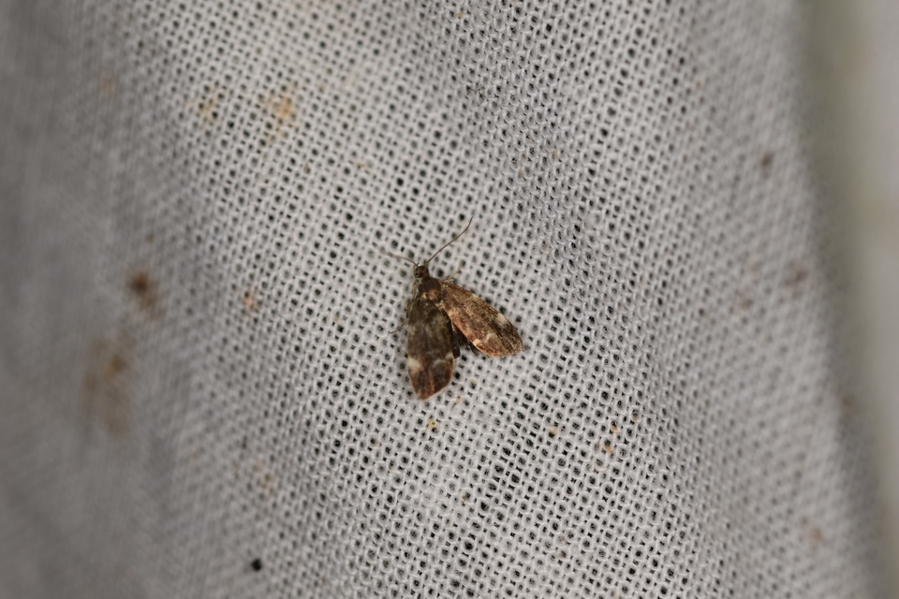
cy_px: 300
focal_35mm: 158
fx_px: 3933
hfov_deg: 13.0
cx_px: 450
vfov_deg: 8.7
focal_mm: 105
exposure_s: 1/30
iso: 160
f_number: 8
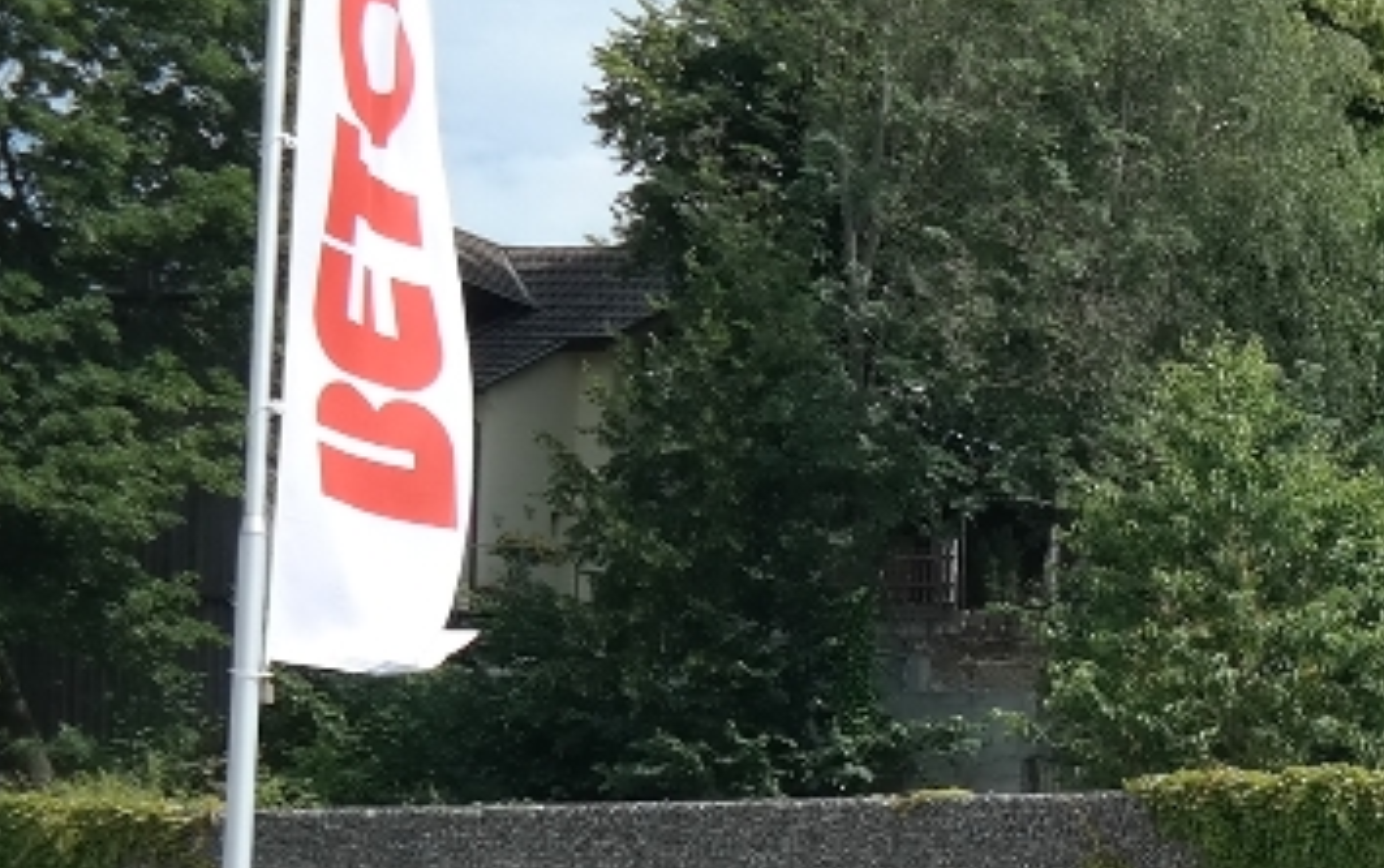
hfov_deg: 12.8
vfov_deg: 9.1
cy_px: 1595
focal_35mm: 138
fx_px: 5210
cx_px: 2956
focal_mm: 20
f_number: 6.3
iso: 100
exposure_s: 1/250
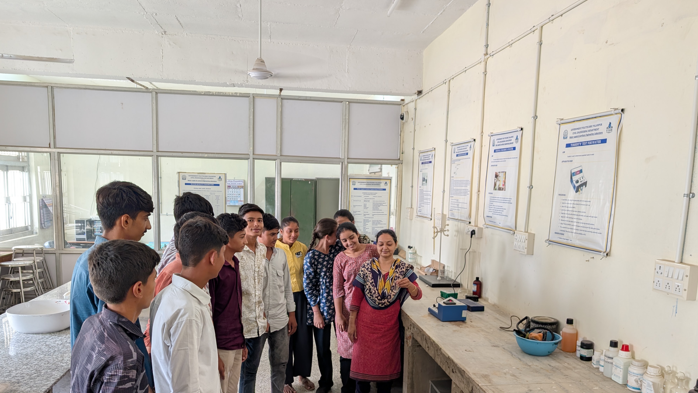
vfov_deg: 42.4
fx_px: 500
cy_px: 255
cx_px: 348
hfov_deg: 69.9
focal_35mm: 27
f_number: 1.68
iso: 87
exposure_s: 1/25
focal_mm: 6.9
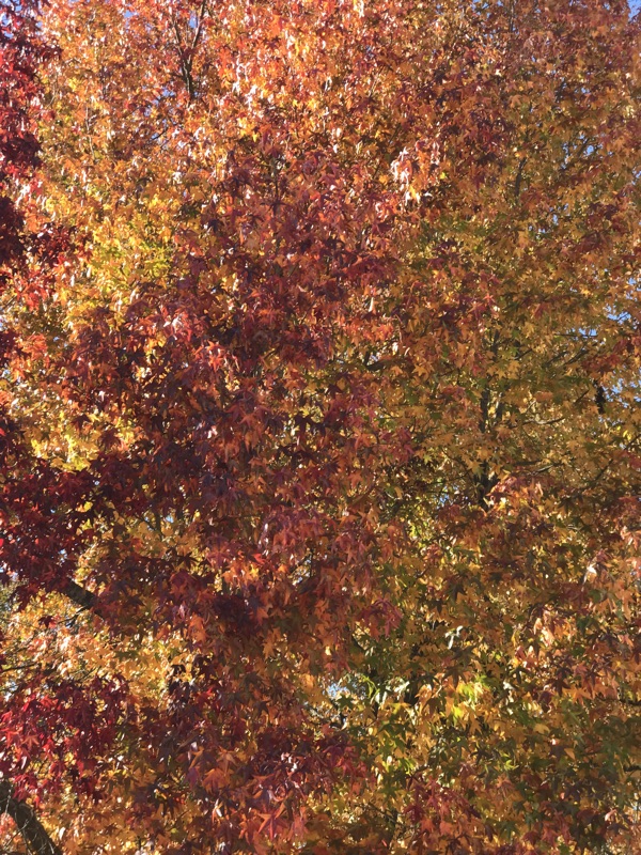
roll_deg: +0.5
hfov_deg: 25.7
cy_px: 428
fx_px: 1407
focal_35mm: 57
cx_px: 320
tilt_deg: +23.8
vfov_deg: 33.8
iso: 20
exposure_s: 1/247
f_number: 2.8
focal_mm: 6.6
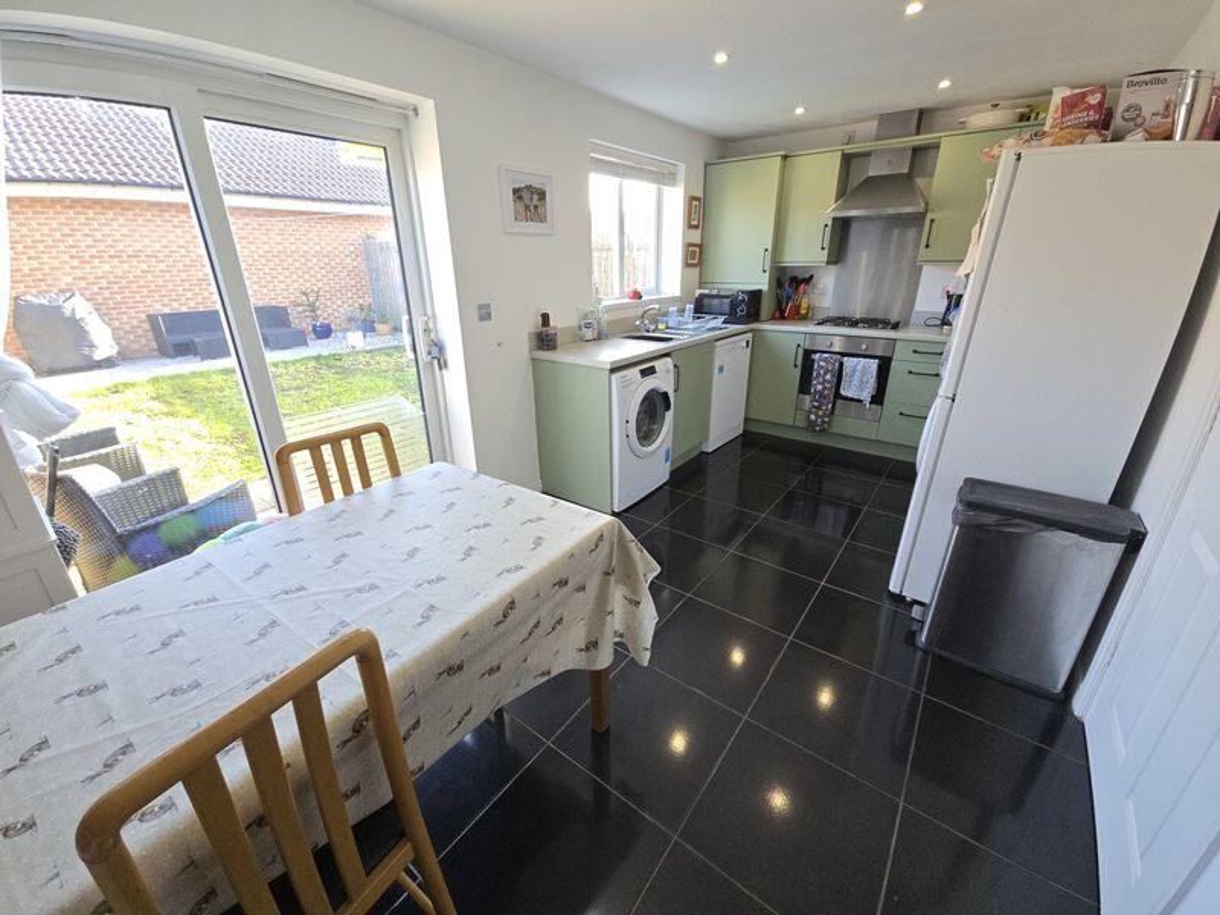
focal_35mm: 13
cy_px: 458
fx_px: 458
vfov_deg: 89.9
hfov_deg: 106.2
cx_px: 610
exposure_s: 1/60
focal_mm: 2.2
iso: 100
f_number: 2.2
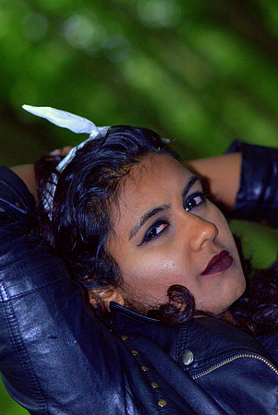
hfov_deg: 9.2
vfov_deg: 13.7
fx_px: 1733
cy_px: 208
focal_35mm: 150
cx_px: 139
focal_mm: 100
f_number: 3.2
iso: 800
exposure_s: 1/60
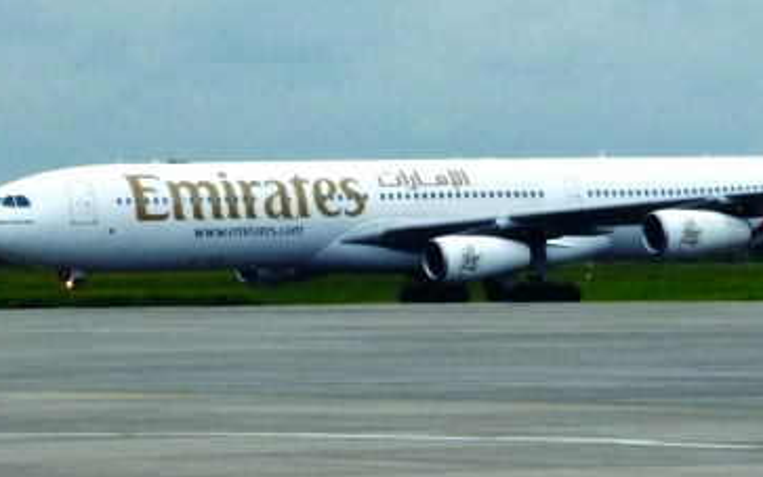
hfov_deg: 7.4
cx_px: 412
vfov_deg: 4.6
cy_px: 140
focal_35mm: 283
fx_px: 5884
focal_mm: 105
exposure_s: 1/200
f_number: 36
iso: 1000
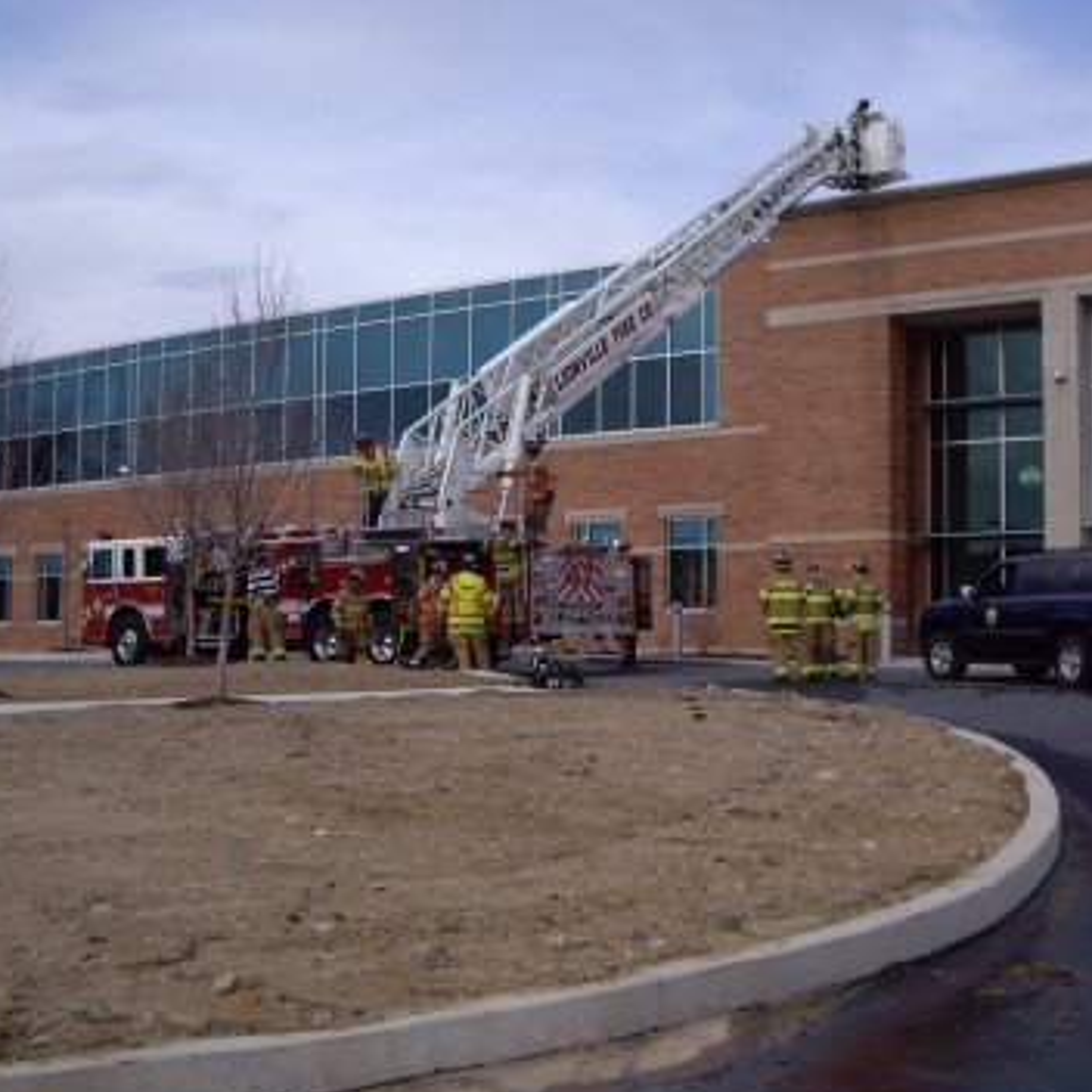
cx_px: 558
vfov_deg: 28.1
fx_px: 2177
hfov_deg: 28.2
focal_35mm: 61
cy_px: 490
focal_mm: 6.2
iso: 64
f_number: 4.3
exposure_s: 1/500
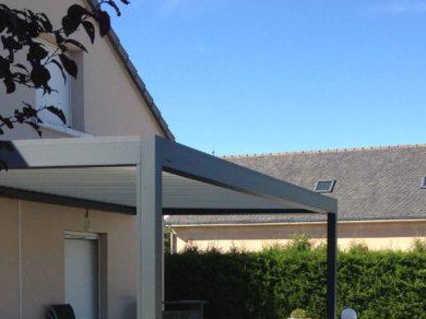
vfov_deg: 20.8
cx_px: 216
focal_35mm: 69
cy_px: 299
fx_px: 849
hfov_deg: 28.2
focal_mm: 4.28
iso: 64
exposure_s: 1/824
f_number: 2.4
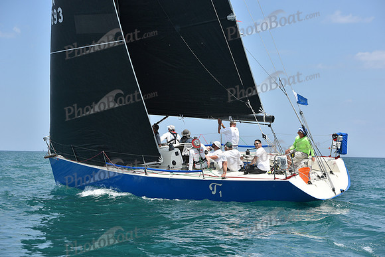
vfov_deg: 19.5
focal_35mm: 70
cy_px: 128
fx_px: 749
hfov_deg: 28.8
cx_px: 192
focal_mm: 70
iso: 250
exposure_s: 1/1250
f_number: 6.3
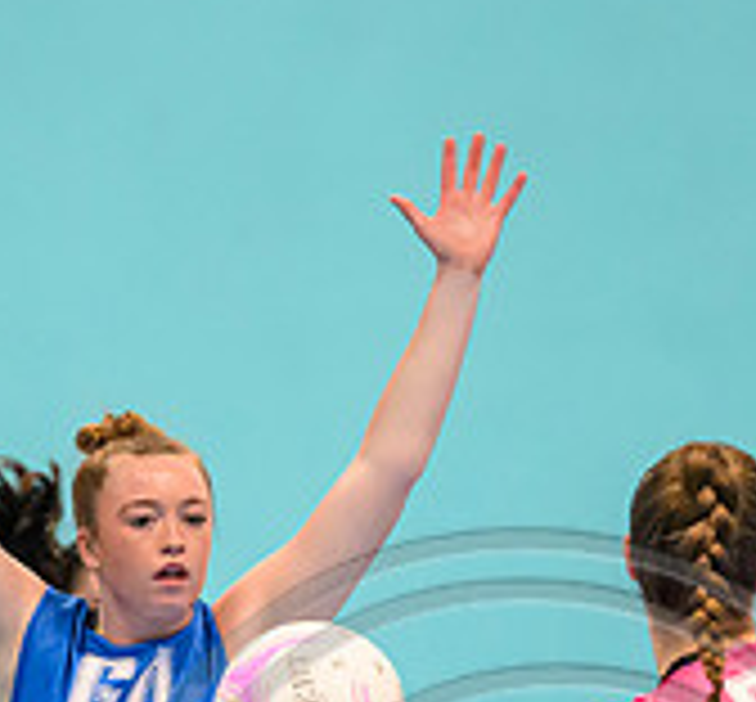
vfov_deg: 2.3
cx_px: 46
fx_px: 17381
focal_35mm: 729
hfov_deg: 2.5
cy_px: 951
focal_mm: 200
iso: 8000
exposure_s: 1/1000
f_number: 2.8
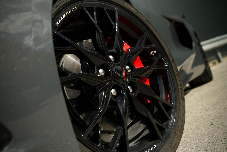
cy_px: 76
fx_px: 227
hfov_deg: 53.1
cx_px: 114
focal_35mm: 36
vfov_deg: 36.9
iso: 250
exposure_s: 1/50
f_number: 3.2
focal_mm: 24
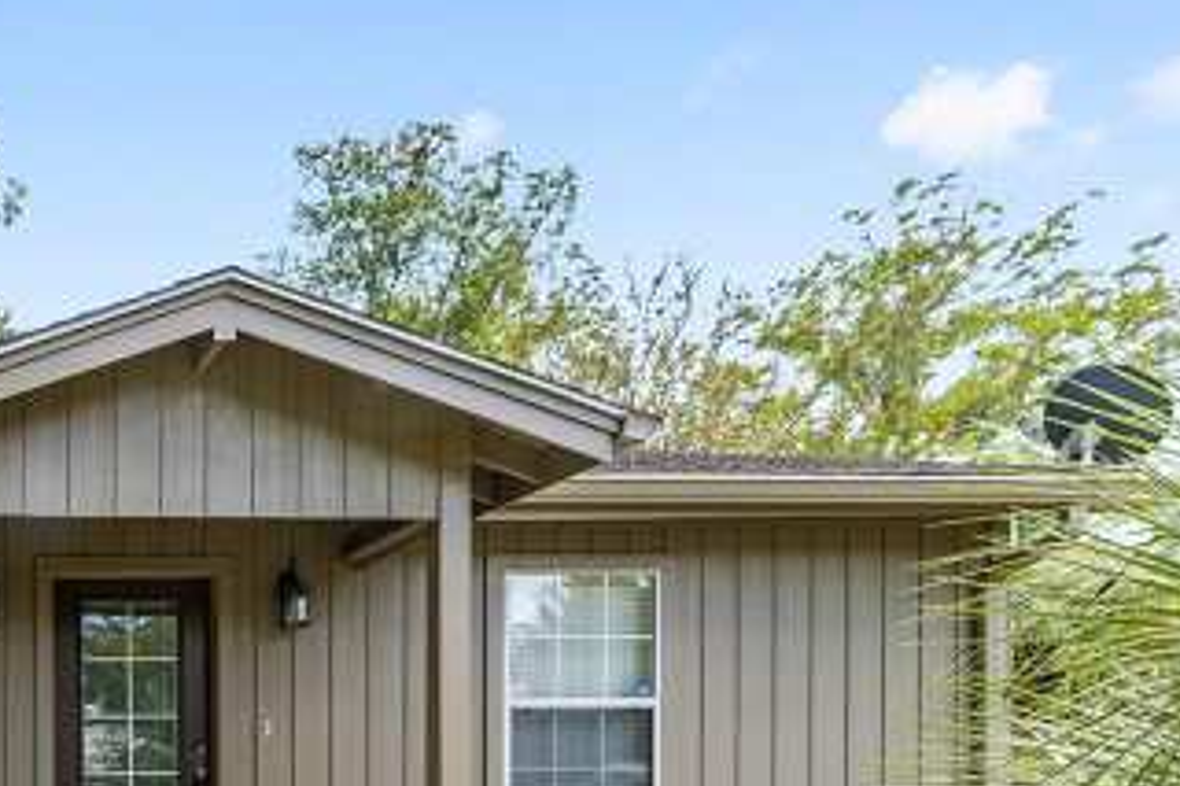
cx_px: -85
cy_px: 832
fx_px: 1147
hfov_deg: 43.6
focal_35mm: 35
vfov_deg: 33.6
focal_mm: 14
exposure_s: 1/320
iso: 400
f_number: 7.1
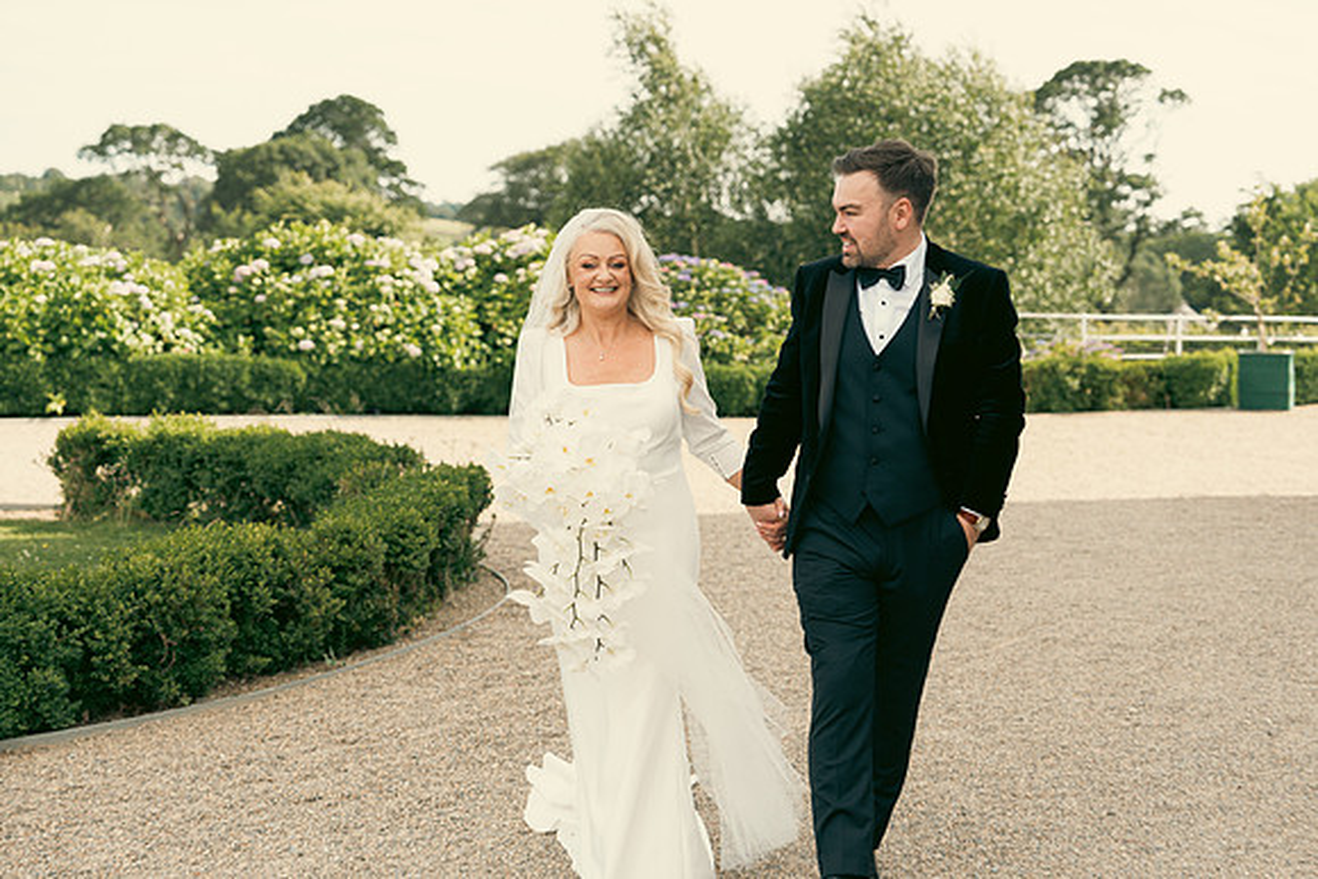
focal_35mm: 61
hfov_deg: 32.9
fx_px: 2234
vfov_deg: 22.3
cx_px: 659
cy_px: 440
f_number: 3.5
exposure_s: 1/400
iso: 125
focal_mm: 61
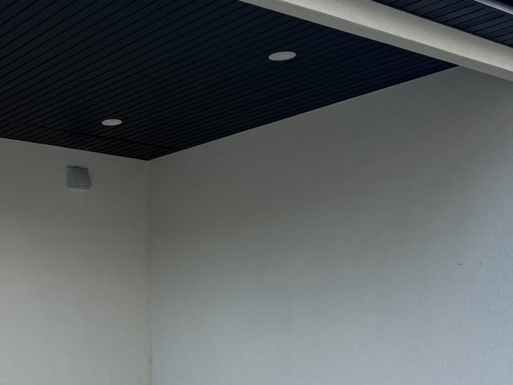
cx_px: 37
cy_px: 250
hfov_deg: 32.4
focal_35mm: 56
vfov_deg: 26.0
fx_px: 830
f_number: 1.78
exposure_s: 1/660
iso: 100
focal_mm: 6.76
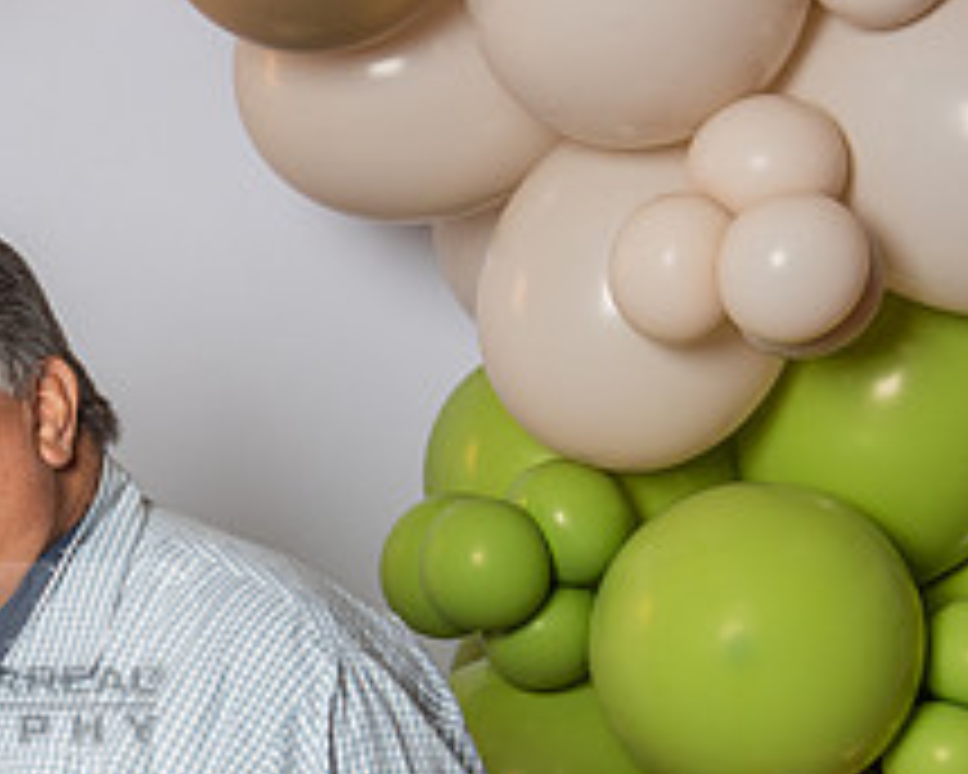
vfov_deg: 11.0
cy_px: 861
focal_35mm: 139
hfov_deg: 13.6
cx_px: -79
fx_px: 3982
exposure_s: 1/160
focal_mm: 45
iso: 200
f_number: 5.6
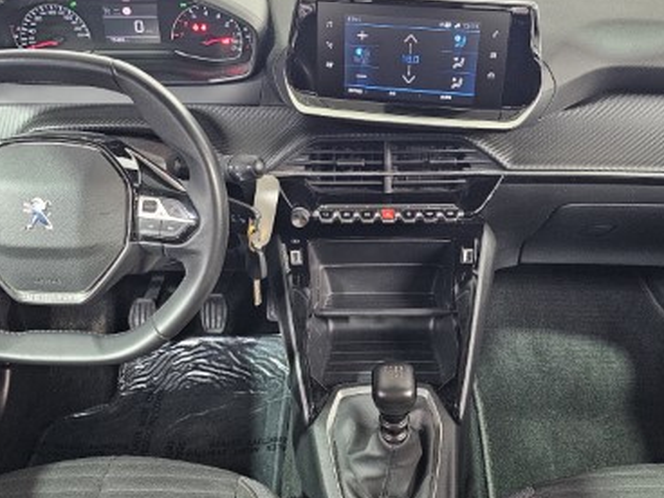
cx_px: 364
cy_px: 276
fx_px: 767
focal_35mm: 40
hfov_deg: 46.7
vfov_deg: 35.9
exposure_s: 1/50
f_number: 1.7
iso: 500
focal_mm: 6.3
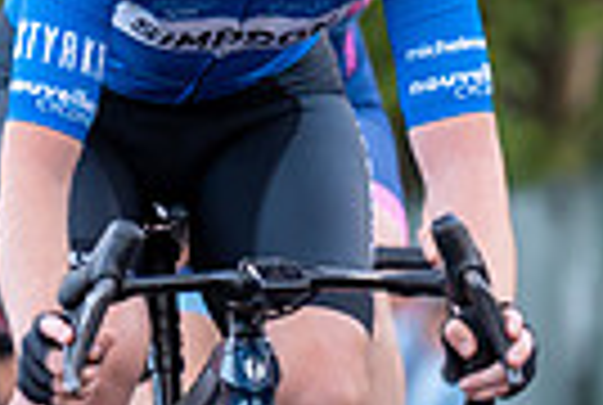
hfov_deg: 2.6
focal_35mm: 801
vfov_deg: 1.7
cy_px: 4
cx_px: -543
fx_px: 13447
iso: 1000
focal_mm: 149
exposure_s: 1/1000
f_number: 3.2
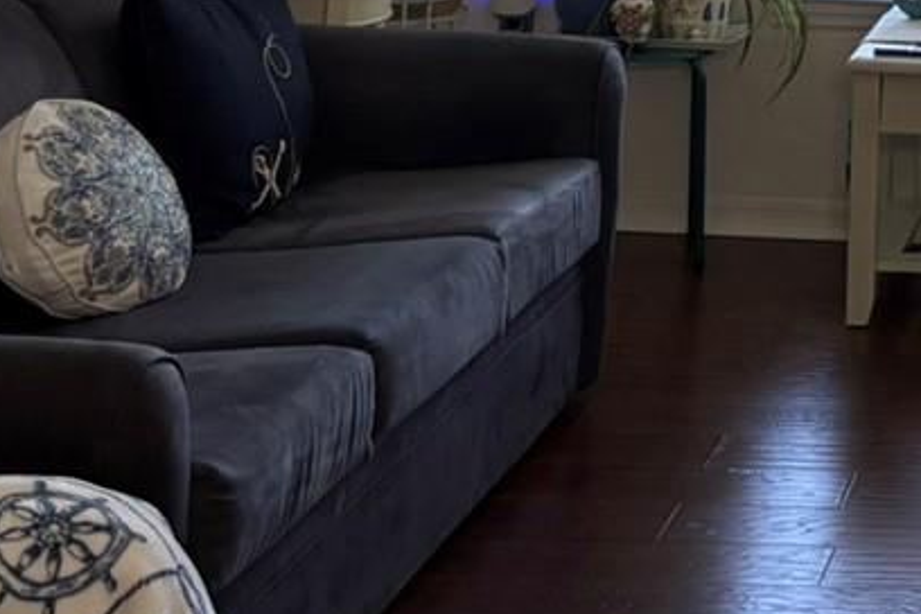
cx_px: 1573
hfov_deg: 16.6
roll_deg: -3.8
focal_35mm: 106
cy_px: -494
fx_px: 2712
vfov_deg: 11.9
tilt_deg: -0.4
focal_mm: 5.96
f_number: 1.6
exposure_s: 1/83
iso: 125
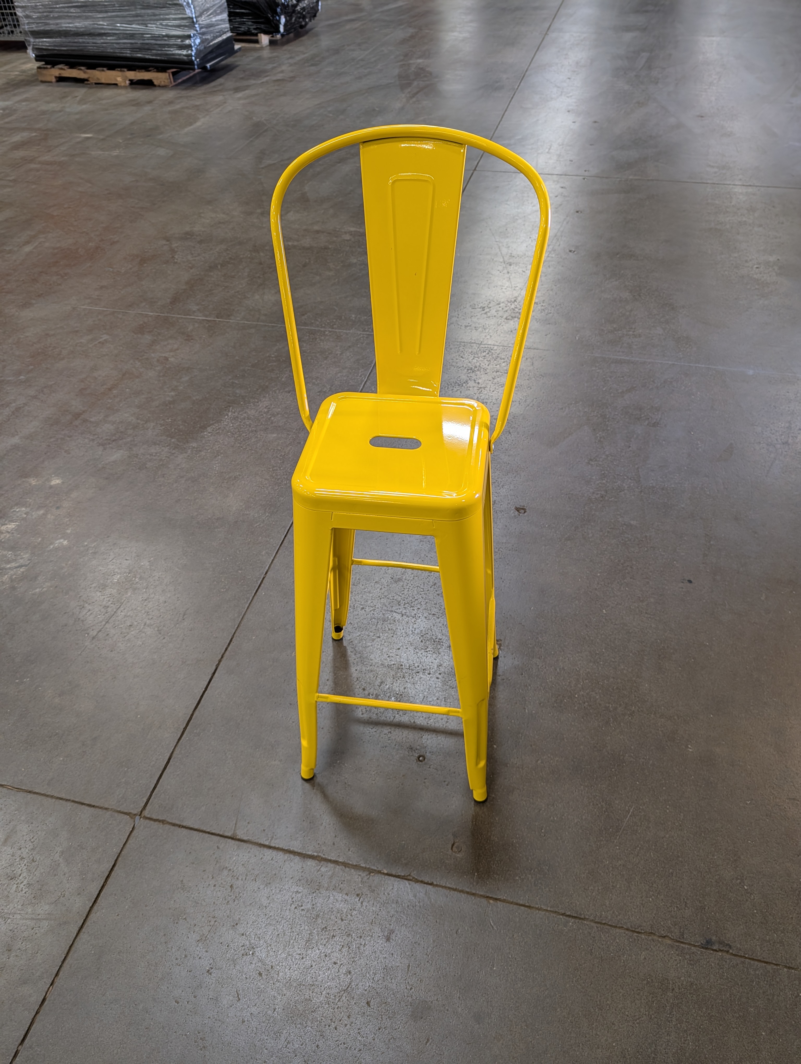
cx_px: 400
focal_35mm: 24
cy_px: 532
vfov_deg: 71.5
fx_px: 739
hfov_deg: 56.9
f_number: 1.68
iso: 29
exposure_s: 1/60
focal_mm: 6.9
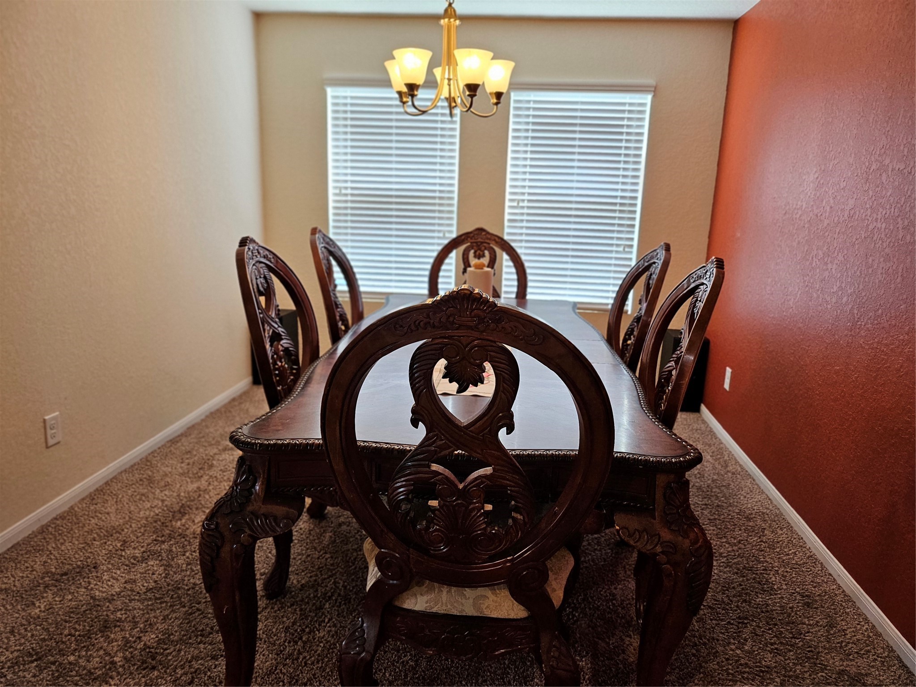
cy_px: 344
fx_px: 635
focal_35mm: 24
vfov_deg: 56.8
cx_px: 458
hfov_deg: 71.6
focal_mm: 5
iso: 200
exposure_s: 1/120
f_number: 1.8
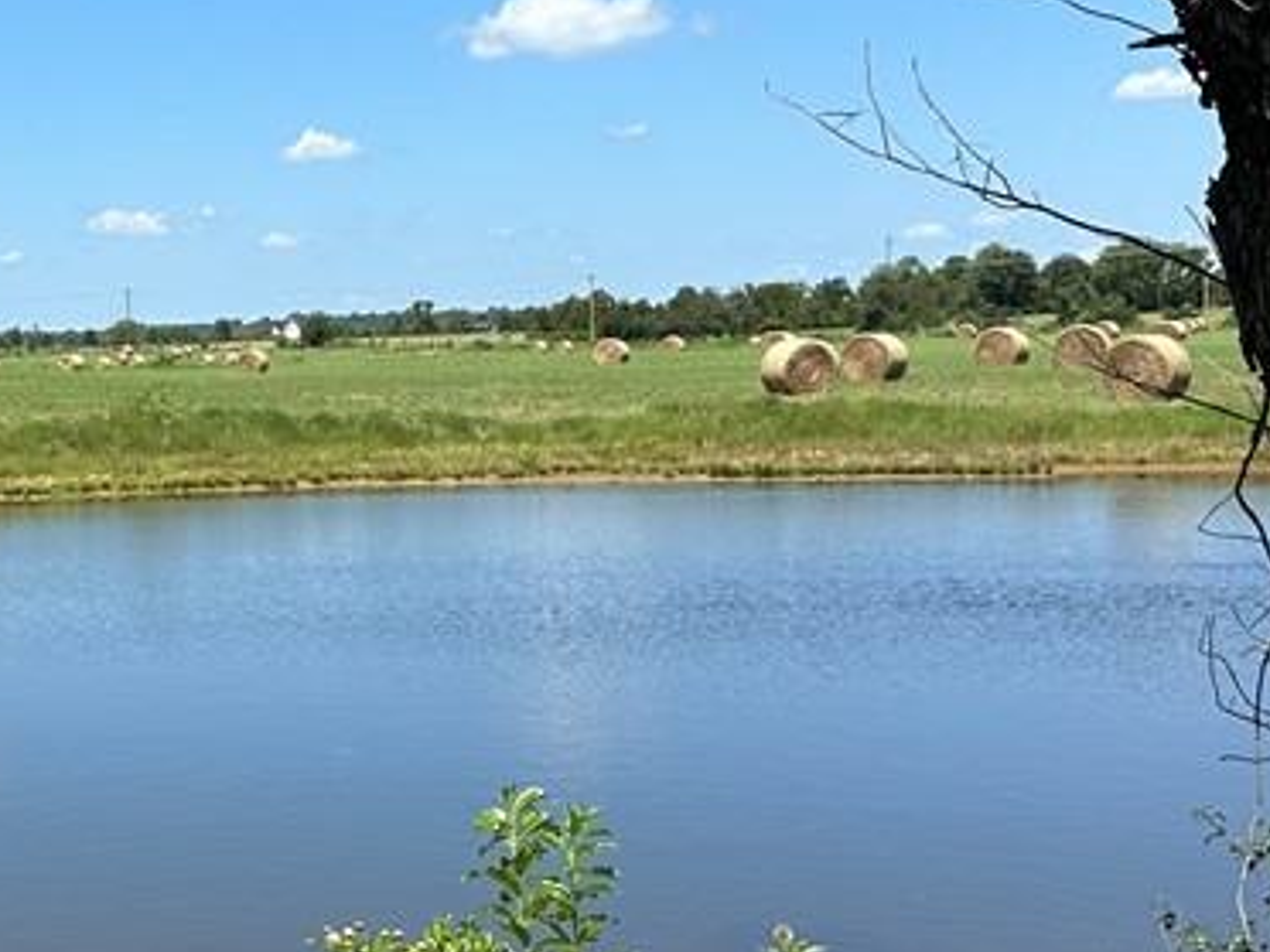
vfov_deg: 22.3
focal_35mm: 66
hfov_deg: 28.1
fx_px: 2421
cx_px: 79
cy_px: 474
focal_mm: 6.86
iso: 80
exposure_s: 1/4545
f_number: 1.78
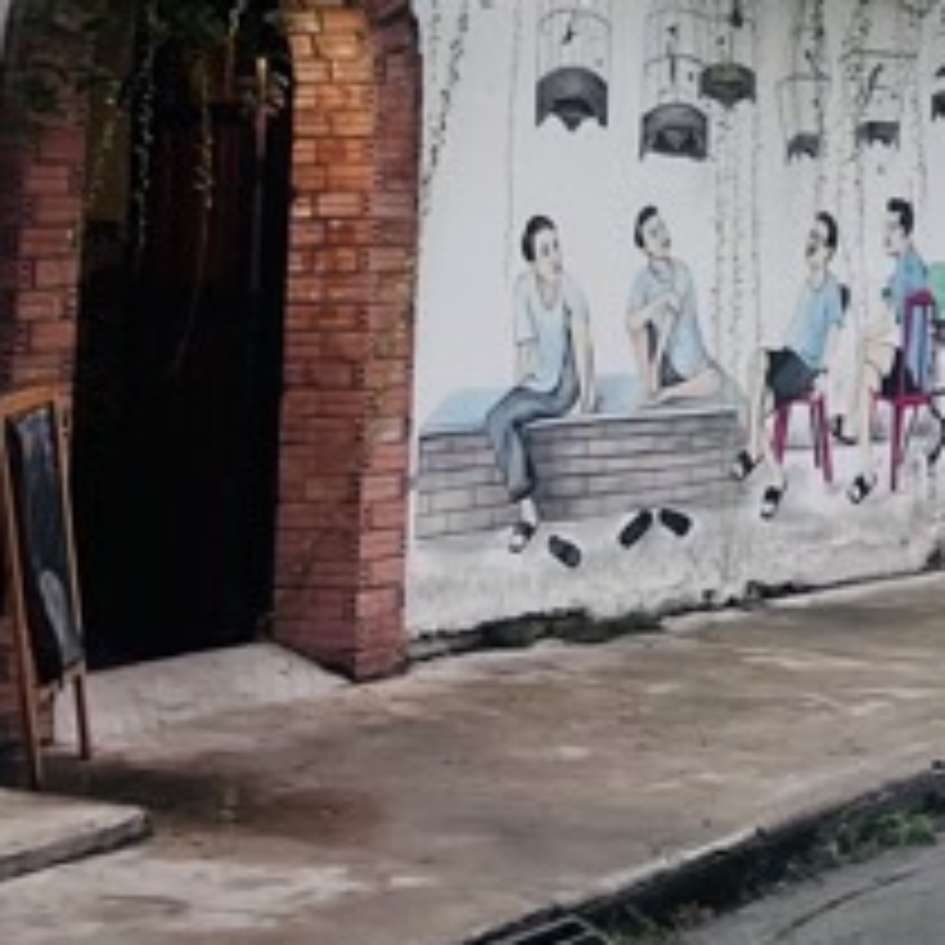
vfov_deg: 14.7
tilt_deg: +9.5
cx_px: 1364
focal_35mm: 112
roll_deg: +0.0
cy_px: -396
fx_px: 3459
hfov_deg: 14.6
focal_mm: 5.1
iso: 32
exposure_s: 1/100
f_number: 1.6
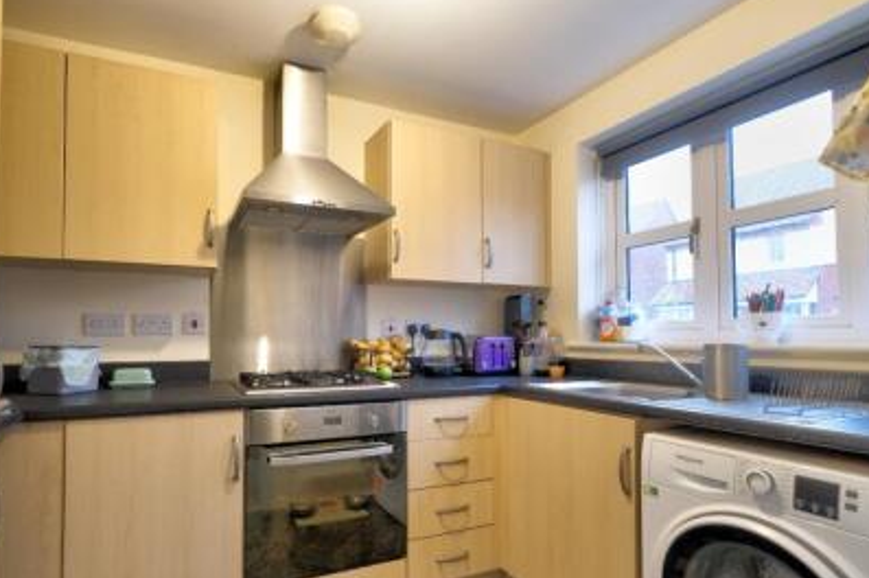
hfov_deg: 89.7
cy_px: 334
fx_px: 434
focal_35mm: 18
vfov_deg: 66.9
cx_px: 385
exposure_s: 1/15
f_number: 4
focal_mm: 10
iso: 1000
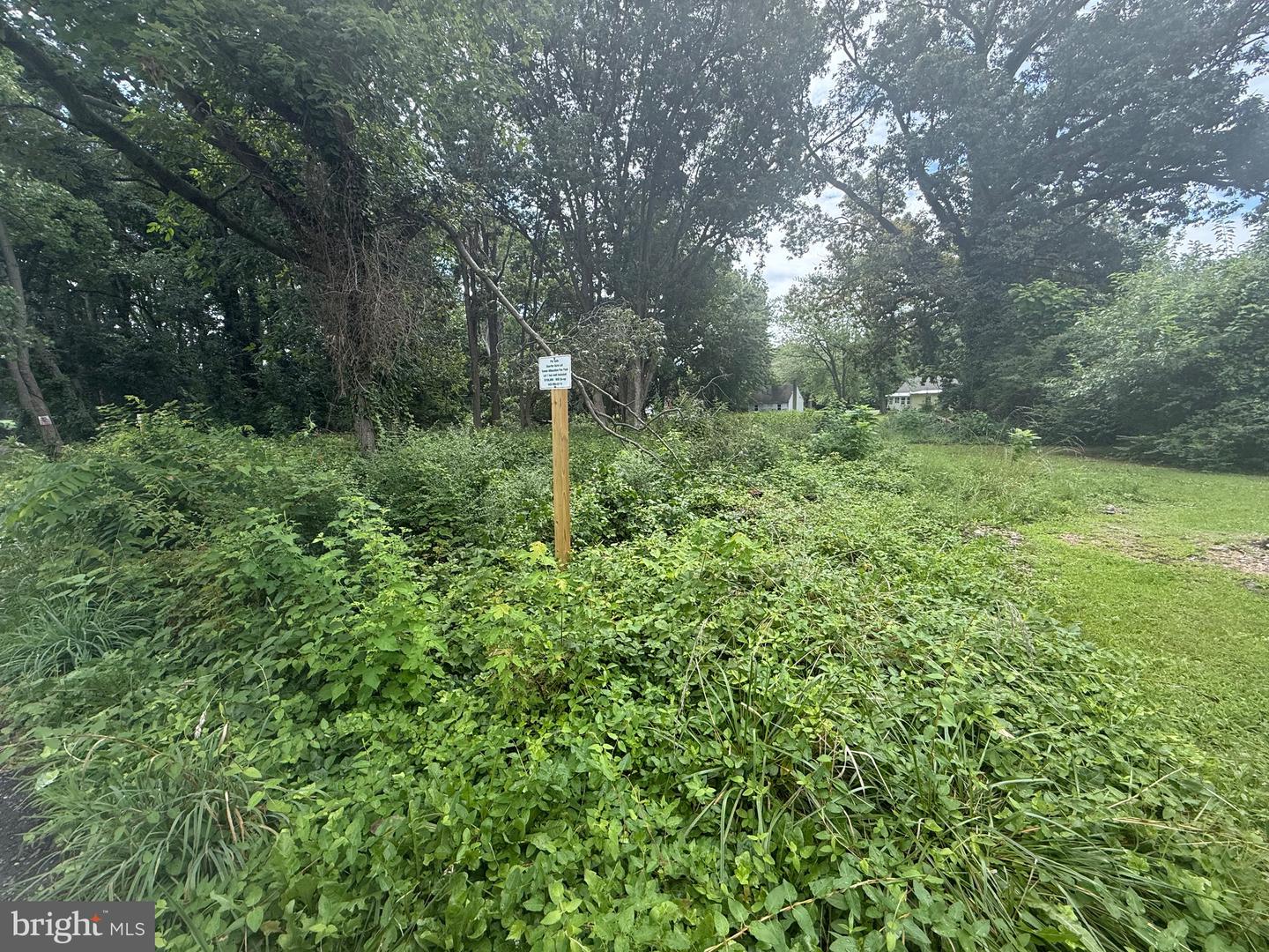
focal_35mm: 14
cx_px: 634
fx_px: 513
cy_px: 476
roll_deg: +0.0
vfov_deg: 85.7
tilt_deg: -8.7
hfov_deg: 102.1
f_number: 2.2
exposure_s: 1/549
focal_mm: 2.22
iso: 64
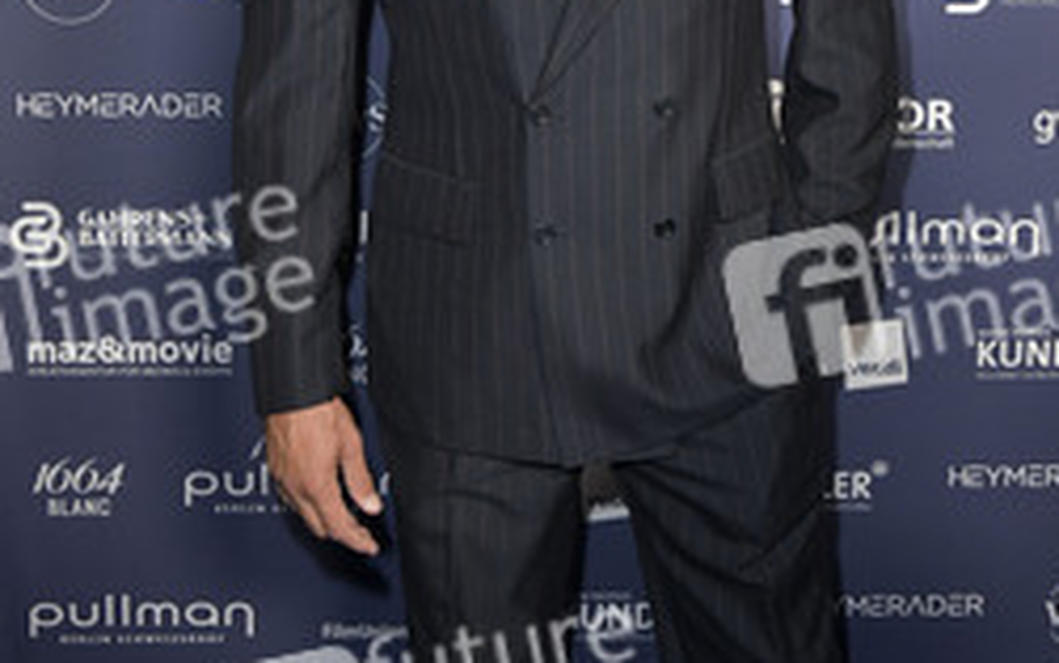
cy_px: 76
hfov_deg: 38.8
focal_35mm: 52
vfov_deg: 24.2
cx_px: 557
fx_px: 1501
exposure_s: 1/250
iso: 2000
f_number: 6.3
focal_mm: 32
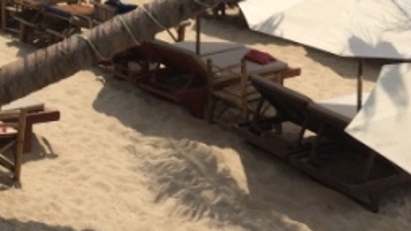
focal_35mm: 87
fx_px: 948
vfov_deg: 13.1
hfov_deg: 23.8
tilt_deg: -6.8
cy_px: -122
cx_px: 47
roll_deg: +1.0
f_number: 2.2
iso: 32
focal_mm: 4.15
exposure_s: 1/4566
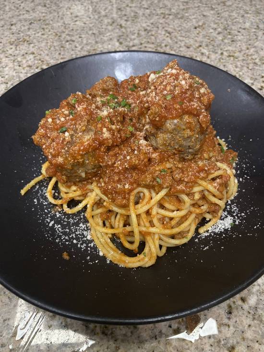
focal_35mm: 26
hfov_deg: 53.1
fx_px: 264
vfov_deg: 67.3
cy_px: 176
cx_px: 132
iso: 125
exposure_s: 1/60
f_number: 1.8
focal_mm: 4.25
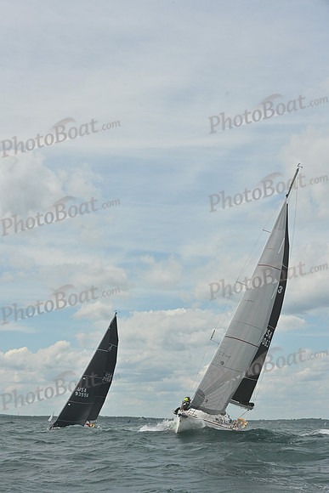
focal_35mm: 70
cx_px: 164
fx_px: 959
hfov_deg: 19.5
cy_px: 246
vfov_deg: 28.8
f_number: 11
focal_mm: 70
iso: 320
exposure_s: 1/1250
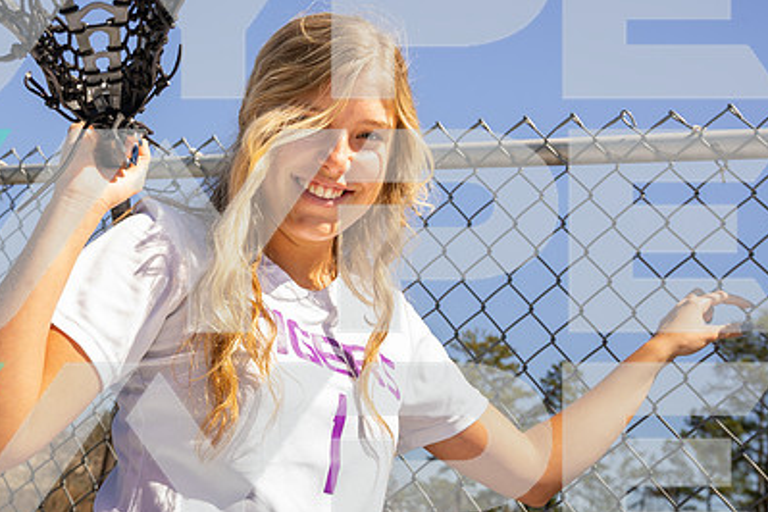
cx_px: 300
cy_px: 232
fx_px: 1024
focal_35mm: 48
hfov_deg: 40.9
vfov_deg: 28.1
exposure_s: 1/125
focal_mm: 33
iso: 100
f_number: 8
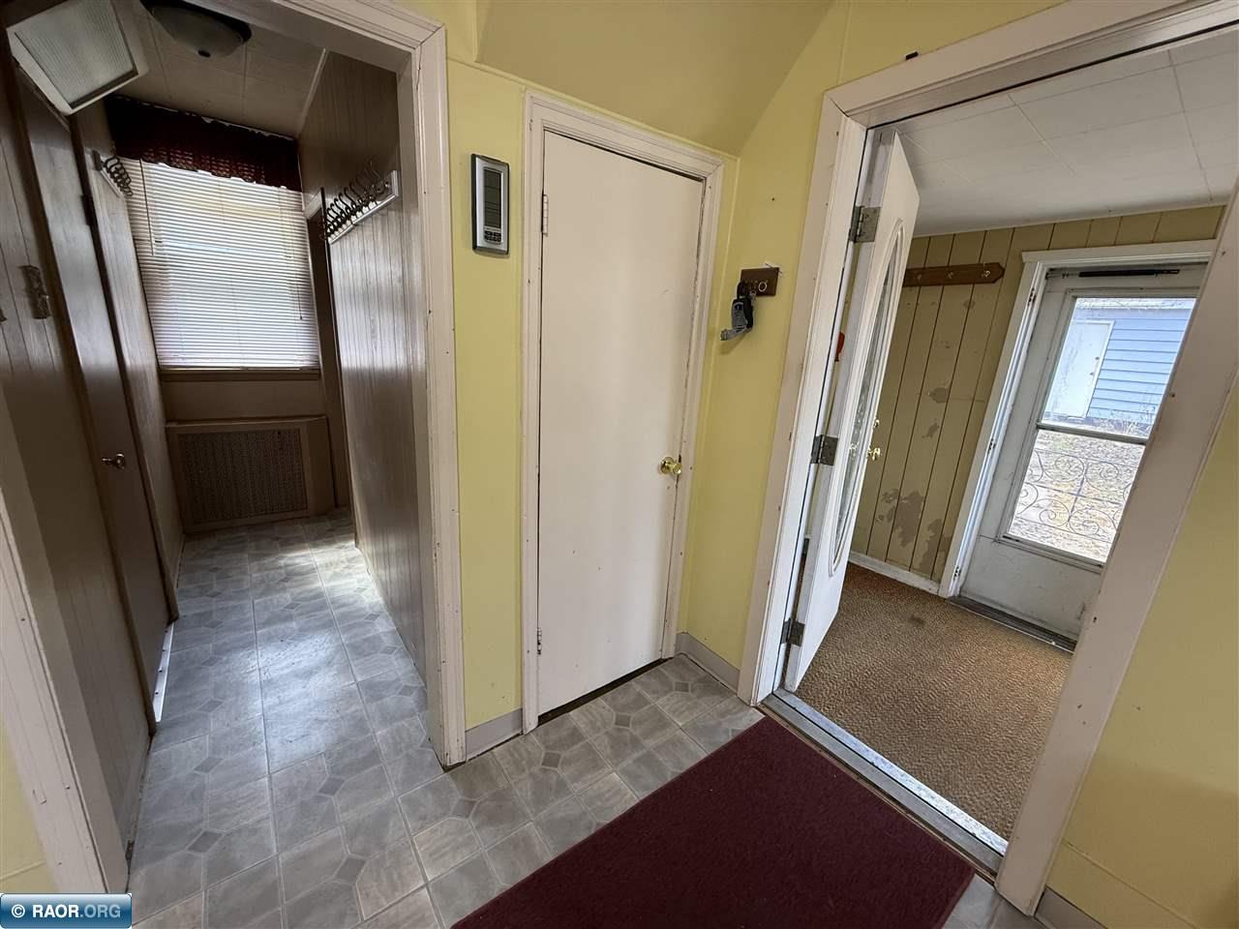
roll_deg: -2.7
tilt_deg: -15.2
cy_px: 464
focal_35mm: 14
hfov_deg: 102.1
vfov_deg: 85.7
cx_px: 620
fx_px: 501
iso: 250
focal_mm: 2.22
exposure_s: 1/120
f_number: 2.2
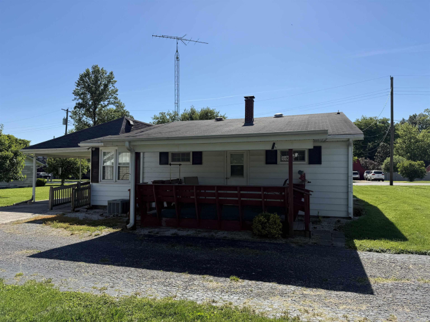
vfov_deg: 56.8
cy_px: 161
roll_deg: -0.3
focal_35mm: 24
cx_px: 215
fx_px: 298
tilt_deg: +3.2
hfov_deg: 71.6
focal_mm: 6.76
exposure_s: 1/4975
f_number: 1.78
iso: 80
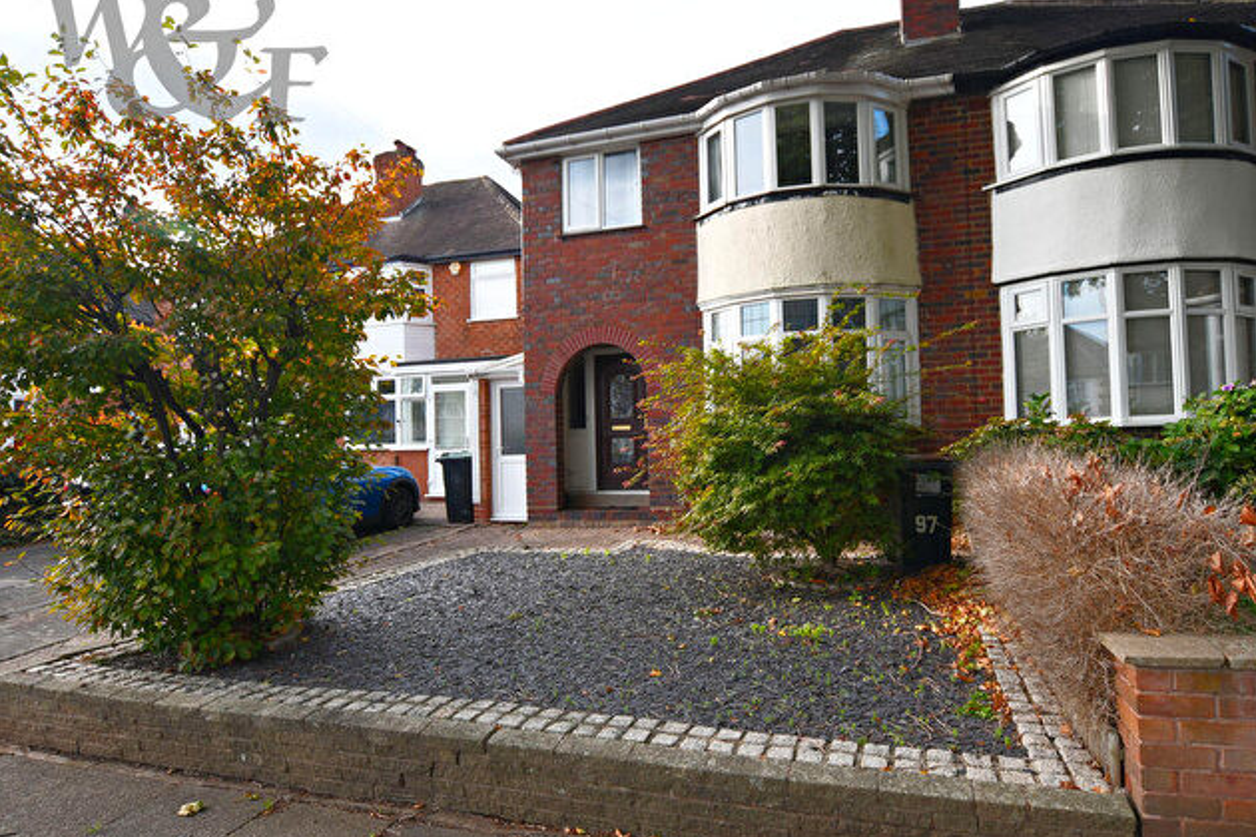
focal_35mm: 20
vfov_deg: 61.9
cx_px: 694
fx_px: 698
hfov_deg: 83.7
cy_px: 418
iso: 100
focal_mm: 12
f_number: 5.6
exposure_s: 1/125
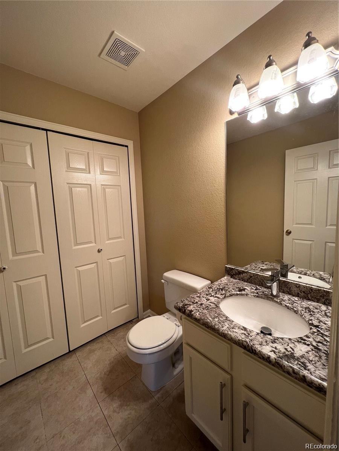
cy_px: 226
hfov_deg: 89.9
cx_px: 170
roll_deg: +3.5
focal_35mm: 13
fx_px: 170
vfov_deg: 106.2
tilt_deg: -4.9
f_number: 1.8
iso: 80
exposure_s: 1/122
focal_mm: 1.57
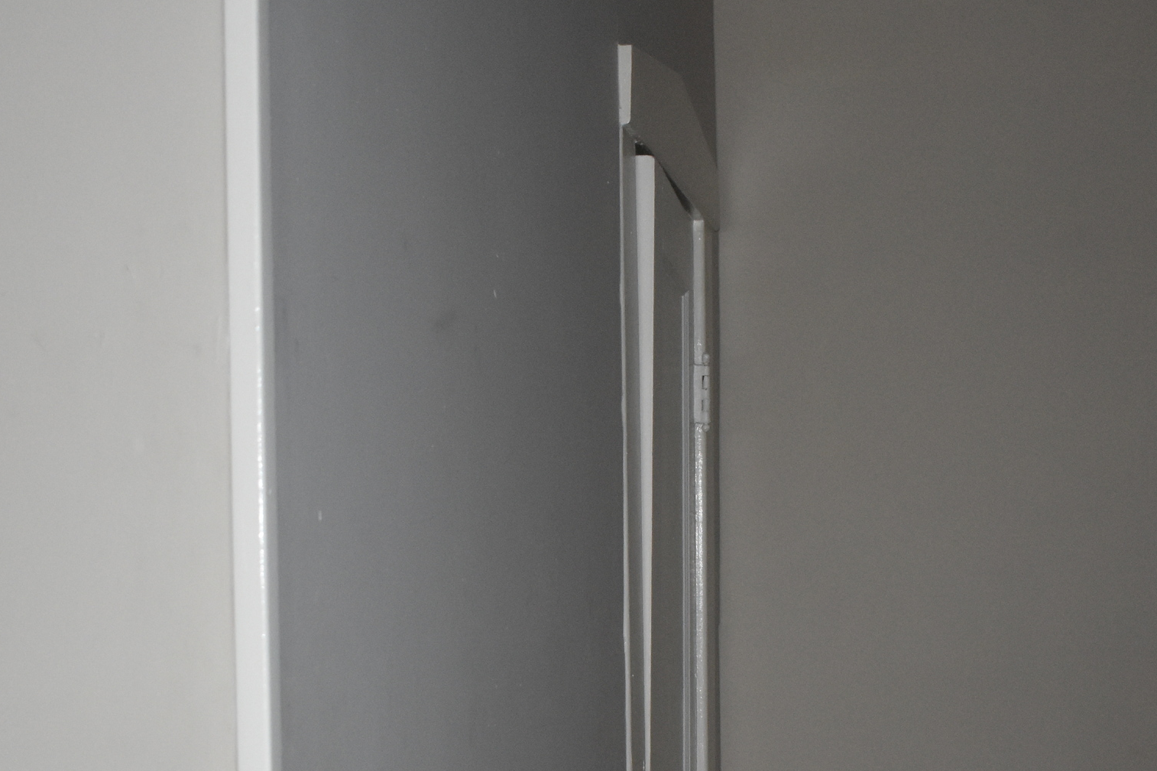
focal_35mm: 70
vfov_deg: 19.3
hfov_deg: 28.8
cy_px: 604
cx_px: 564
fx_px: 2250
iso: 1800
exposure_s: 1/60
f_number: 3.8
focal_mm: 23
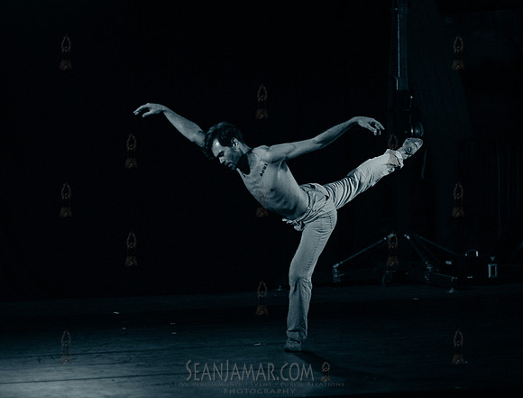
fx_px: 2867
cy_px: 178
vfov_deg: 7.9
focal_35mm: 189
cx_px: 293
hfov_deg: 10.4
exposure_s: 1/1000
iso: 4000
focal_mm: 155
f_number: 2.8
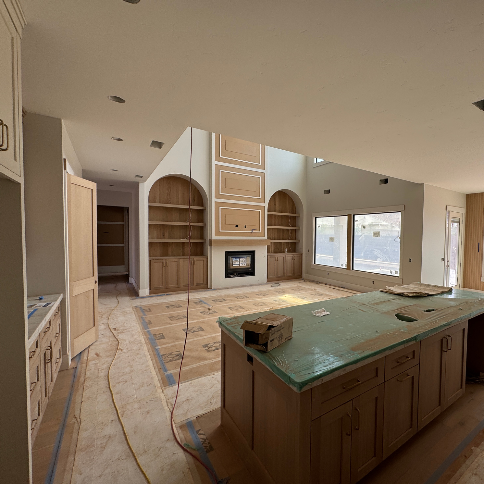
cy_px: 247
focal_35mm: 17
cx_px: 315
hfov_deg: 81.7
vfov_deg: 84.0
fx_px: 269
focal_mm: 2.22
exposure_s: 1/154
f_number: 2.2
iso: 40
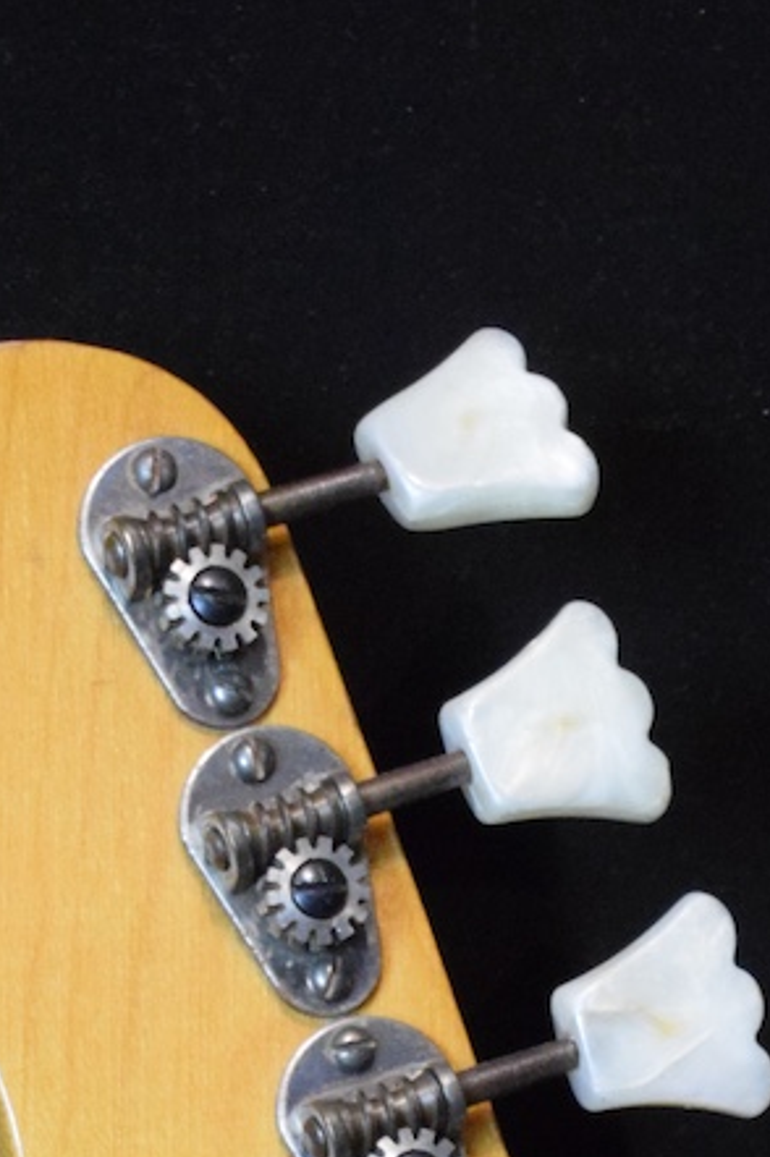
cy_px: 1835
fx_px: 6876
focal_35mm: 214
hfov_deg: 6.4
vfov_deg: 9.3
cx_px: 422
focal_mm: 42
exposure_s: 1/60
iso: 3600
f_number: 5
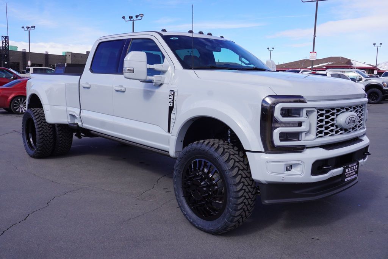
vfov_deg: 41.8
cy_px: 130
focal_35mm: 32
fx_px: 340
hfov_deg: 59.5
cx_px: 194
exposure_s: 1/160
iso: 100
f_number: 10
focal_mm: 21
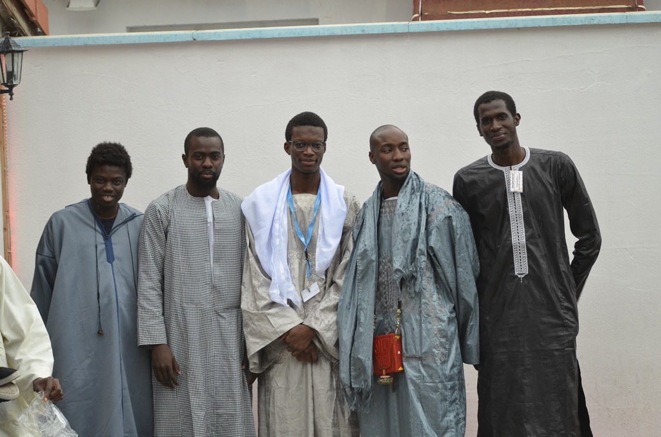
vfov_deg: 13.0
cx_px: 330
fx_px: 1924
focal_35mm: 105
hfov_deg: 19.5
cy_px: 218
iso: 400
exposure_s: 1/250
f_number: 4
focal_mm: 70
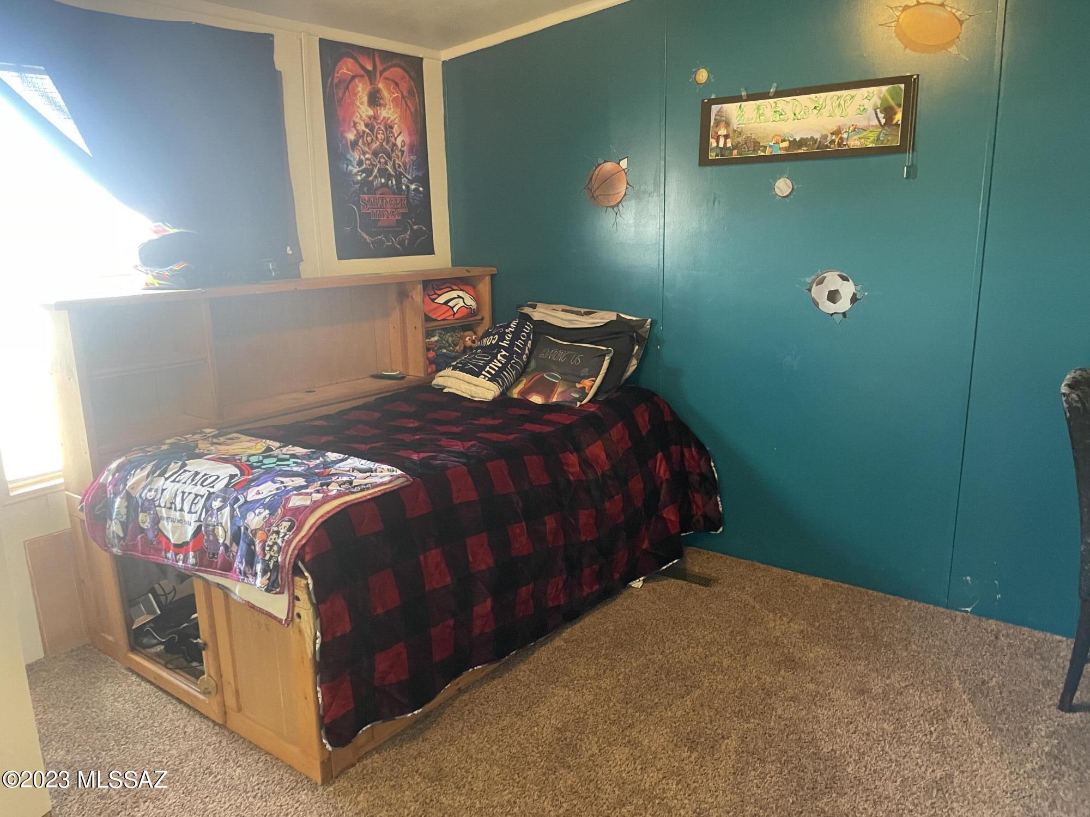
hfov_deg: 67.3
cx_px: 545
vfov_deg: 53.1
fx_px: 819
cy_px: 408
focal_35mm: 26
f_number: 1.6
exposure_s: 1/60
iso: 500
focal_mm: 4.2
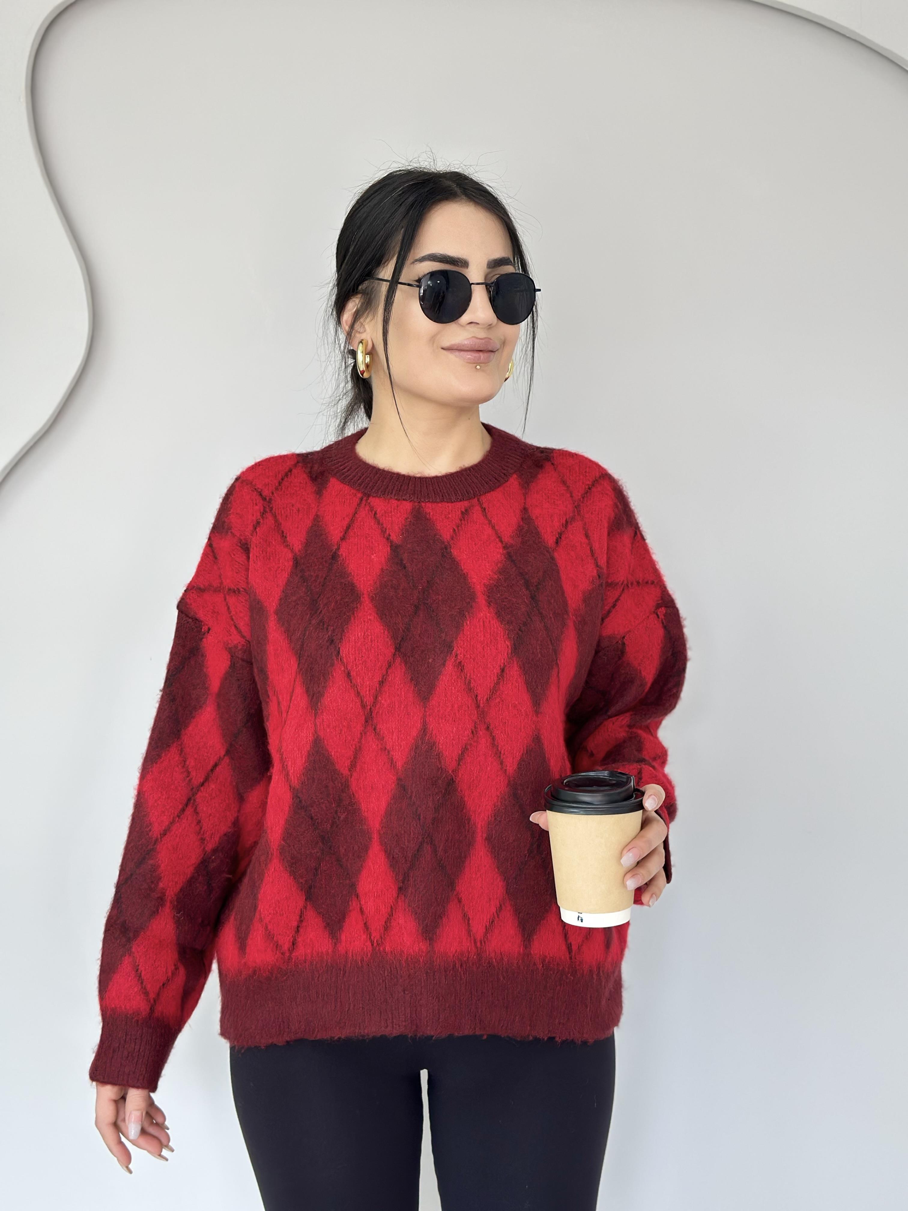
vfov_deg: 39.7
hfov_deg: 30.3
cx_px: 454
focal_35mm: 48
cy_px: 606
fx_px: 1679
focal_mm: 6.86
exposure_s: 1/100
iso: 80
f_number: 1.78
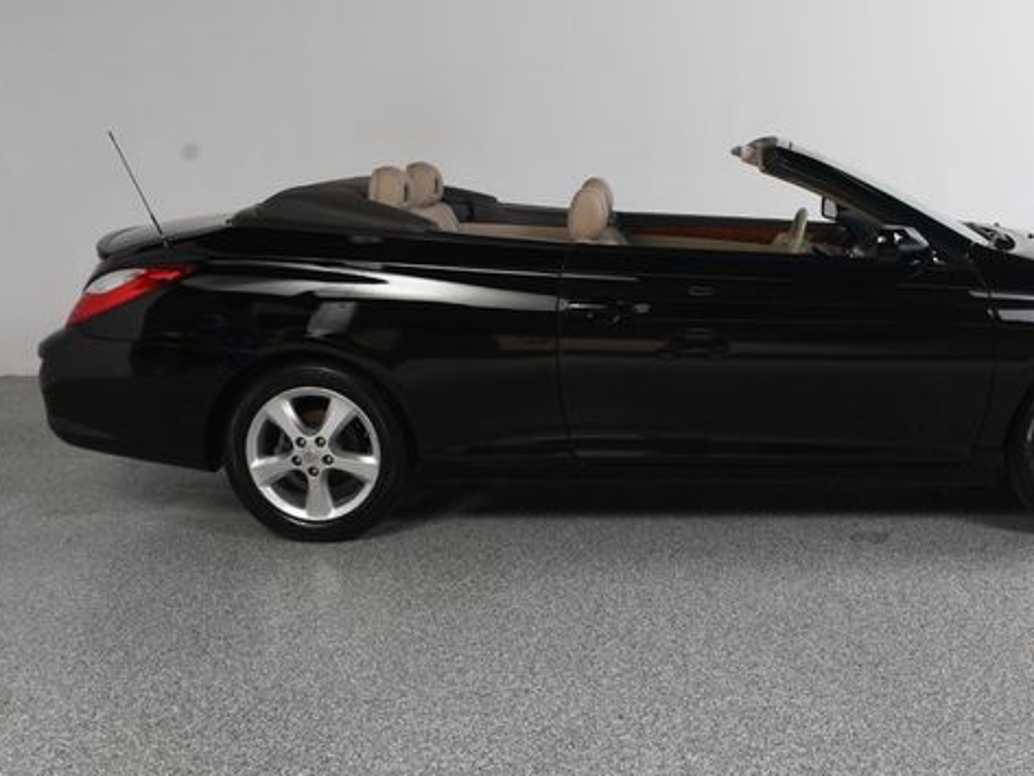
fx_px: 1165
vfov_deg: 36.8
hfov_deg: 47.3
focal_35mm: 39
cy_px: 361
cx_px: 669
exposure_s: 1/160
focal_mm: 20
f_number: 10
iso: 100
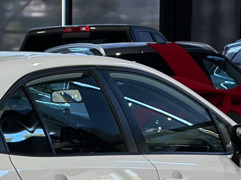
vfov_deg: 8.4
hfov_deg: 11.1
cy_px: 238
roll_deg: +0.5
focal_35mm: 175
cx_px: -58
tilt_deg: -8.3
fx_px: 1218
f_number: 1.78
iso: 125
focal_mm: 6.86
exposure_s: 1/170
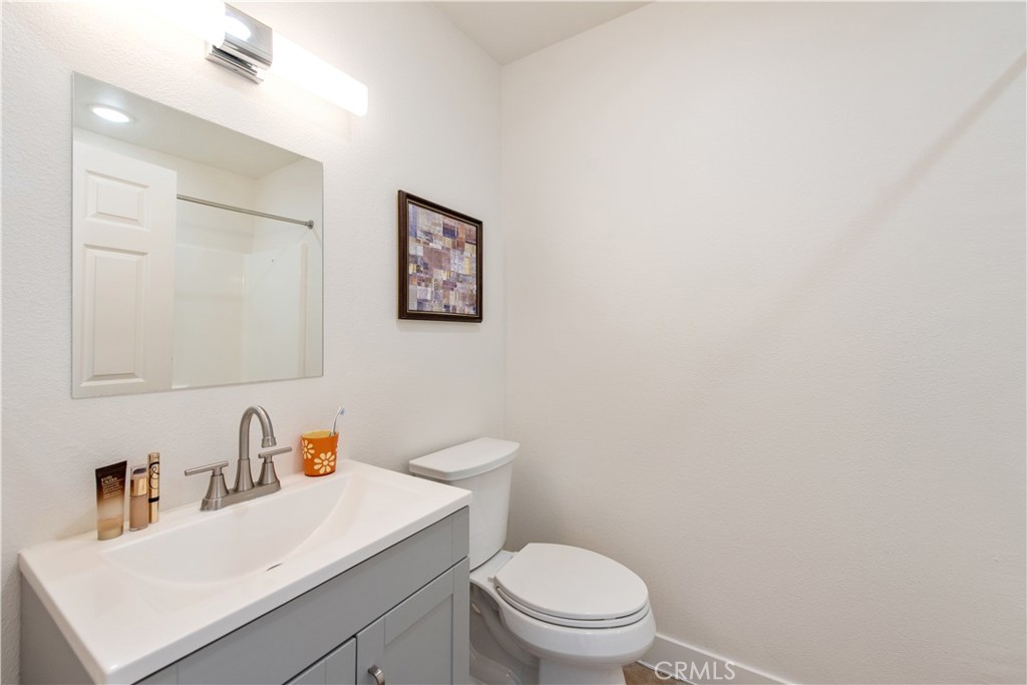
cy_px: 342
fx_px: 399
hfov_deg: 104.2
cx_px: 514
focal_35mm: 14
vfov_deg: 81.2
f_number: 5.6
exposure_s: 1/125
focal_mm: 14
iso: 400
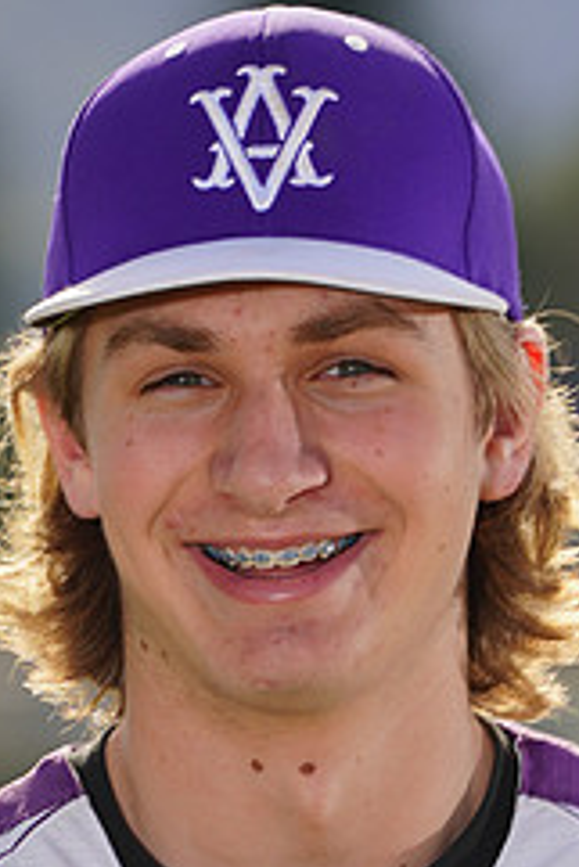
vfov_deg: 2.3
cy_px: 968
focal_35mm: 889
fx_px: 21415
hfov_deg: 1.5
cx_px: 304
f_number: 9
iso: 100
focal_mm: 370
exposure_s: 1/250
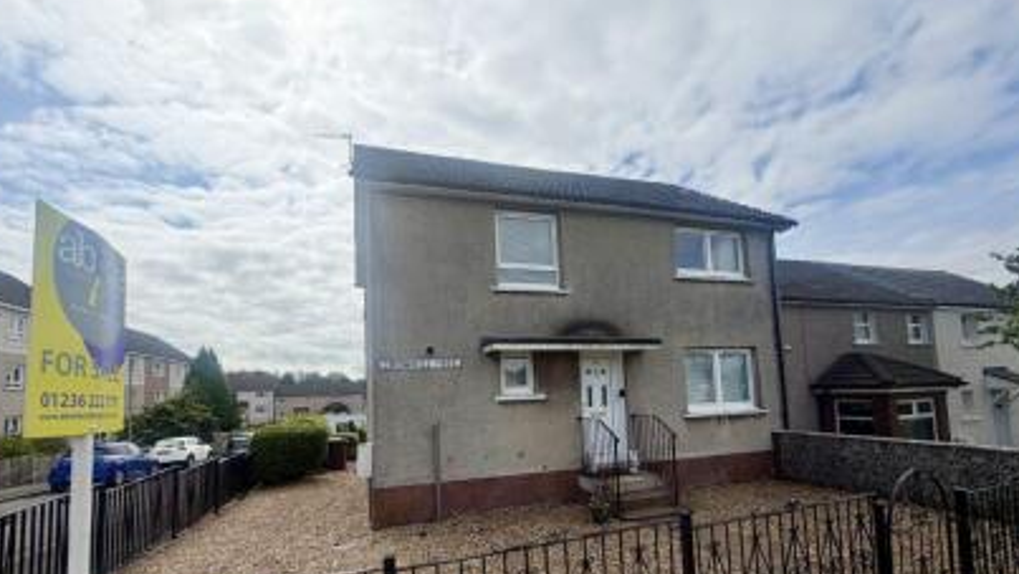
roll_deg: +1.6
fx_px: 432
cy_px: 360
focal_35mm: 16
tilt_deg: +3.4
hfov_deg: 99.3
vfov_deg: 66.1
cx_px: 497
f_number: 2.2
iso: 20
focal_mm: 2.22
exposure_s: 1/1848
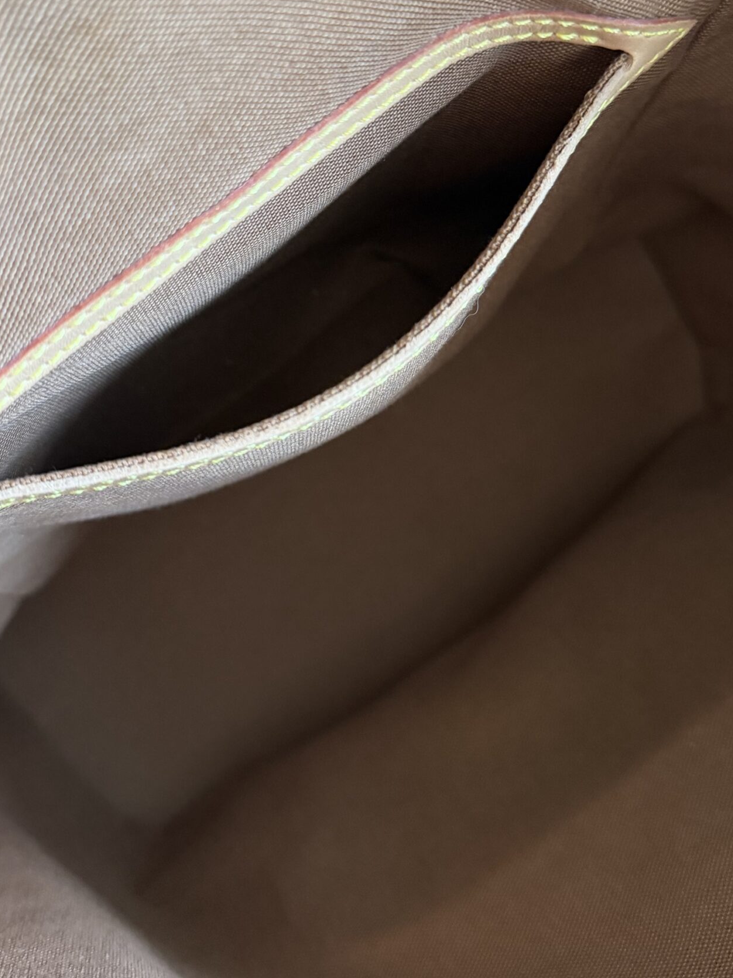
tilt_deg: -64.7
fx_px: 1045
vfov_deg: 49.5
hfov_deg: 38.6
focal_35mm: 37
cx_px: 356
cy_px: 347
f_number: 1.78
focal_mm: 6.76
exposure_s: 1/60
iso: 800
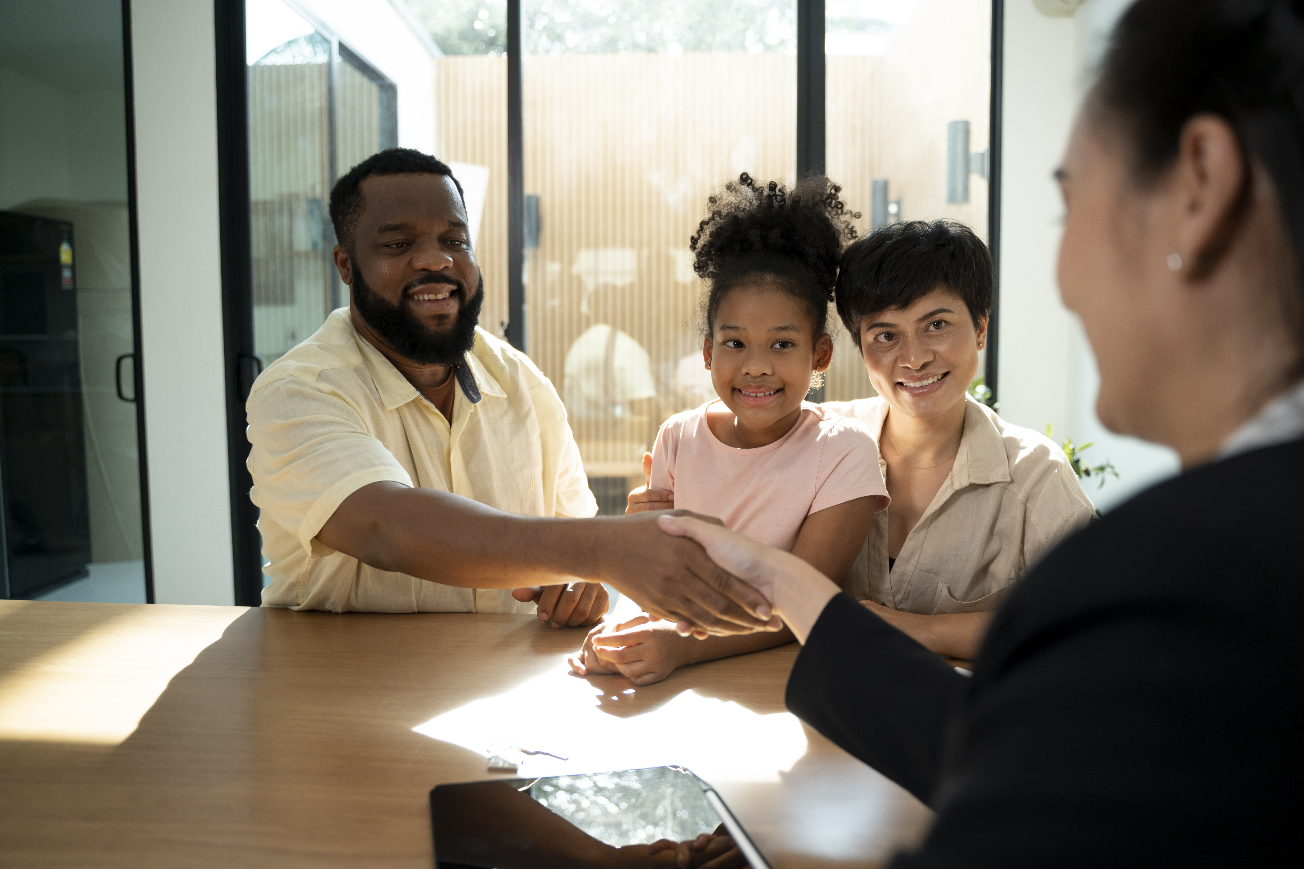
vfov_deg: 46.4
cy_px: 434
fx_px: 1014
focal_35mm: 28
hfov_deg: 65.5
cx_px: 652
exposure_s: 1/500
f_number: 2.8
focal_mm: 28
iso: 320
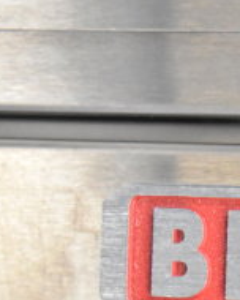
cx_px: 471
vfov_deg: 7.8
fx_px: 2206
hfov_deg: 6.1
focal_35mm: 249
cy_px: 255
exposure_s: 1/100
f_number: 5.6
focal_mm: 55
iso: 7200
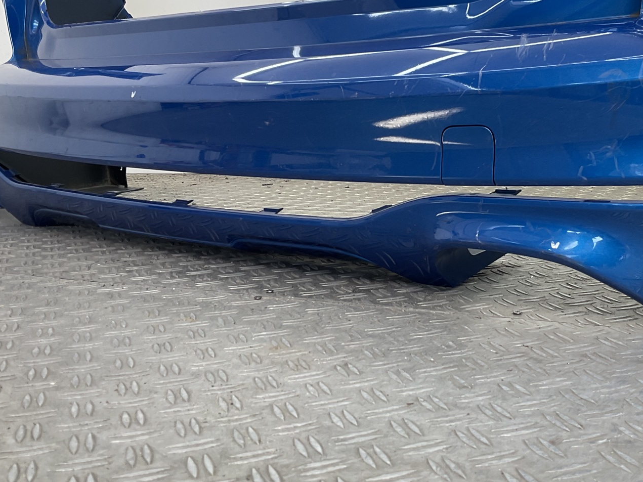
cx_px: 401
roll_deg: -0.1
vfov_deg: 31.4
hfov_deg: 41.0
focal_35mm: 46
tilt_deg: -6.2
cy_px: 181
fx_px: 854
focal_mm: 3
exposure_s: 1/120
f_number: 1.8
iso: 20
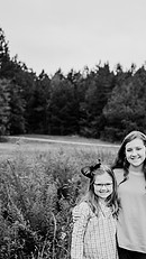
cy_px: 181
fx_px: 337
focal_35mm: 49
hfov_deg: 24.2
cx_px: 109
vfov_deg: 41.3
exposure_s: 1/800
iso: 125
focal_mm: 24
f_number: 2.2
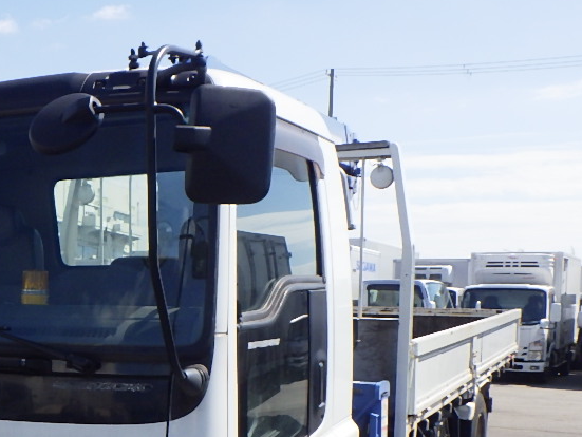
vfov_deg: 27.5
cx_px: 86
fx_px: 875
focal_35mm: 52
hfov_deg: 35.2
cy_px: 347
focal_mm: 5
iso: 250
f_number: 4.2
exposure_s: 1/1250
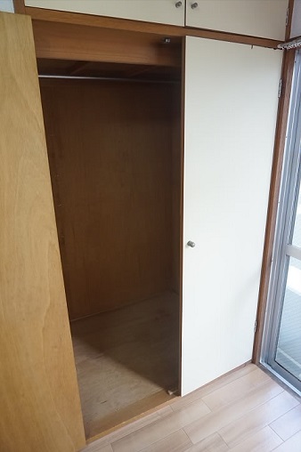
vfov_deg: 73.8
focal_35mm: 24
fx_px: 301
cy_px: 226
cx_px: 150
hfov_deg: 53.1
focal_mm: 16
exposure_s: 1/160
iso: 1250
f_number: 4
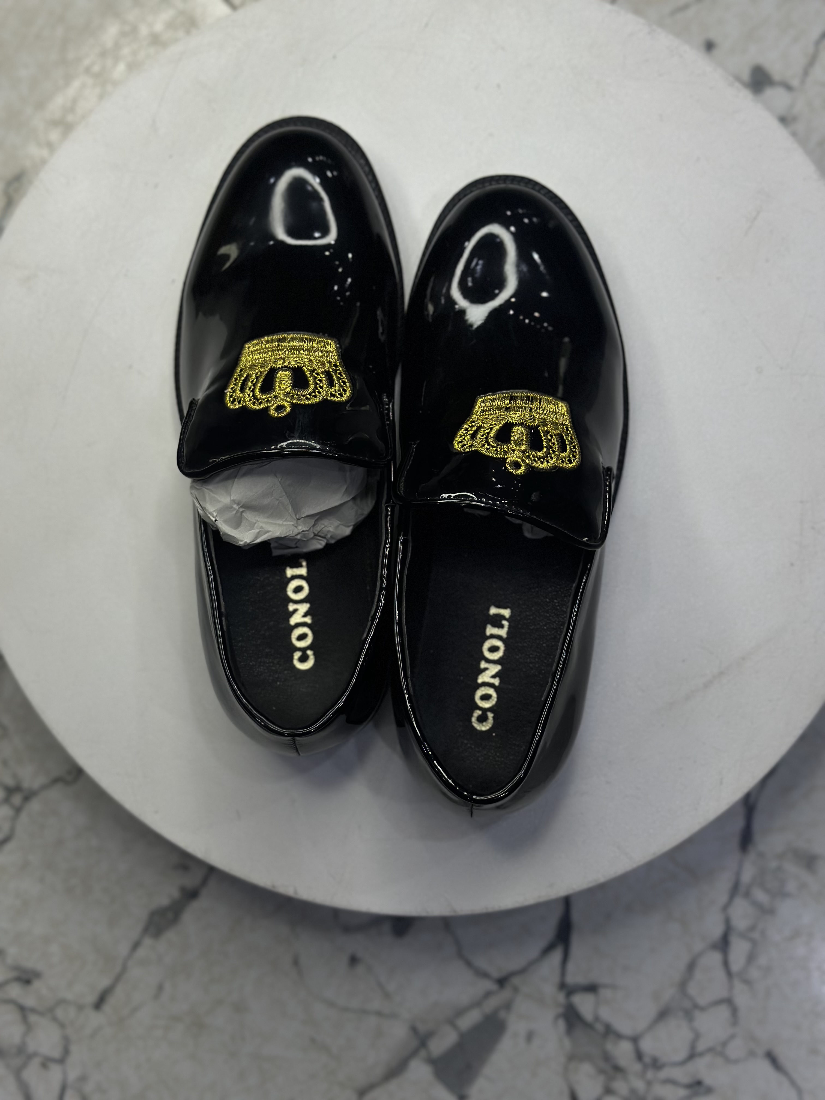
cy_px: 550
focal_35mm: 48
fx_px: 1525
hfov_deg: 30.3
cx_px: 412
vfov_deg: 39.7
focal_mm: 6.86
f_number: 1.78
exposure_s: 1/444
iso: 80
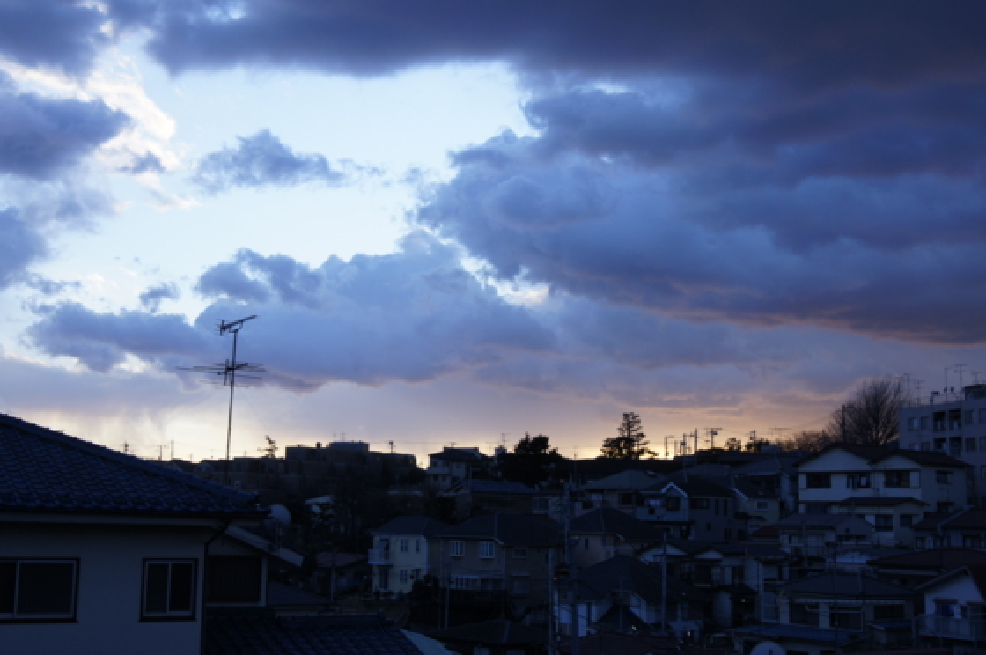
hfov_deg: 43.6
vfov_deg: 29.8
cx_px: 467
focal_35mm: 45
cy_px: 320
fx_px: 1231
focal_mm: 28
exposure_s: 1/50
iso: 250
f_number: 10
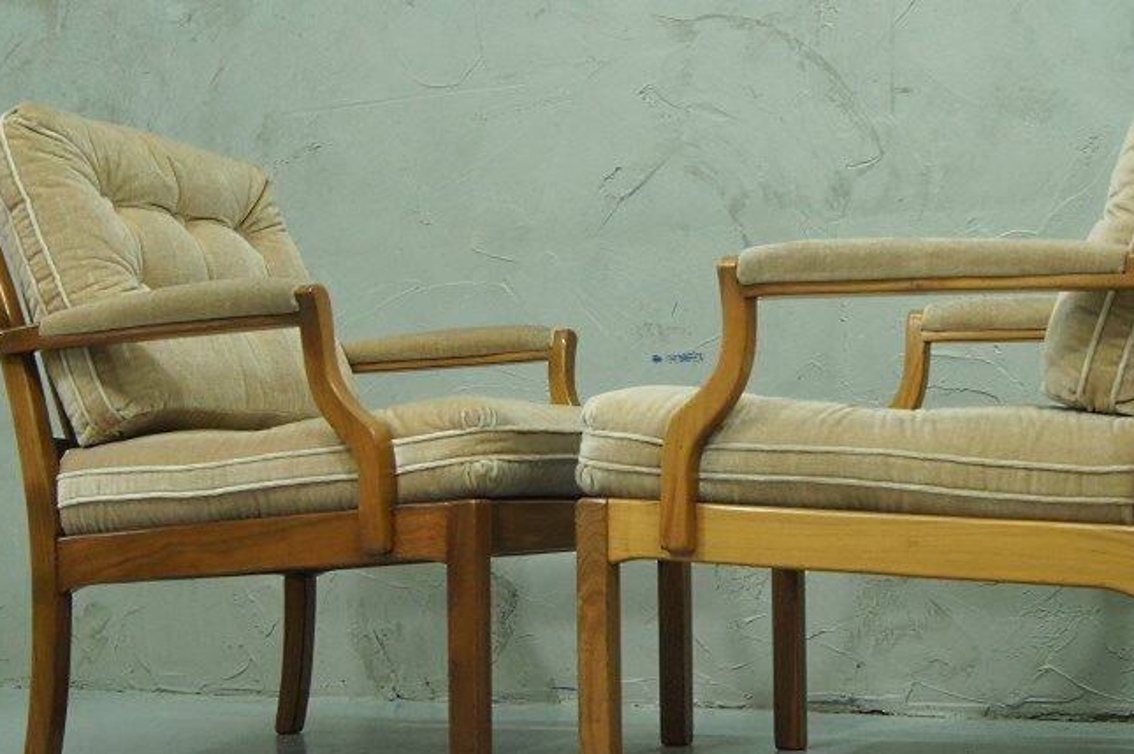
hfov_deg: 31.4
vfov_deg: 21.2
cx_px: 629
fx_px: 2014
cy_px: 366
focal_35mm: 64
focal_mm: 22
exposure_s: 1/15
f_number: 6.3
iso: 400
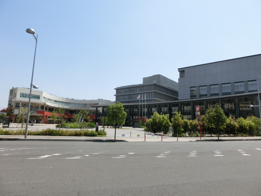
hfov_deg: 71.6
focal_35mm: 24
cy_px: 98
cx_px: 130
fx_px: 181
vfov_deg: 56.8
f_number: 7.9
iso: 80
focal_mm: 4.24
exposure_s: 1/250
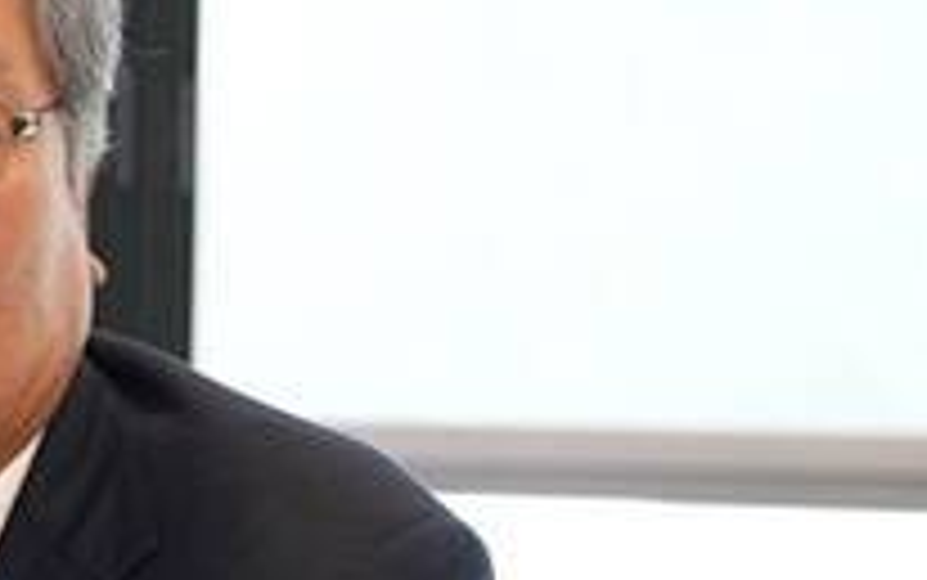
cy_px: 544
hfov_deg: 13.0
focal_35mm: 155
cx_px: -346
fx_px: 3918
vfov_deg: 8.4
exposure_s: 1/160
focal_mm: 49
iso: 1600
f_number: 2.8
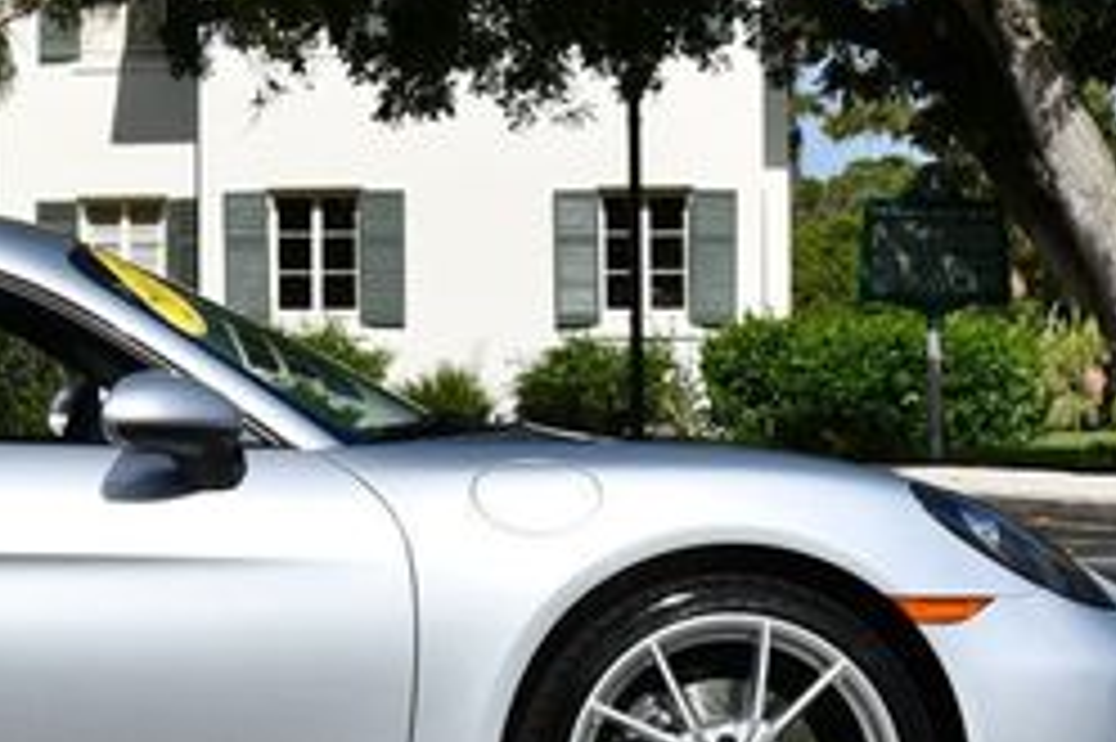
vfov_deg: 9.1
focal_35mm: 150
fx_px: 4647
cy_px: 180
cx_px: -9
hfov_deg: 13.5
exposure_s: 1/400
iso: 100
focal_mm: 29
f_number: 10
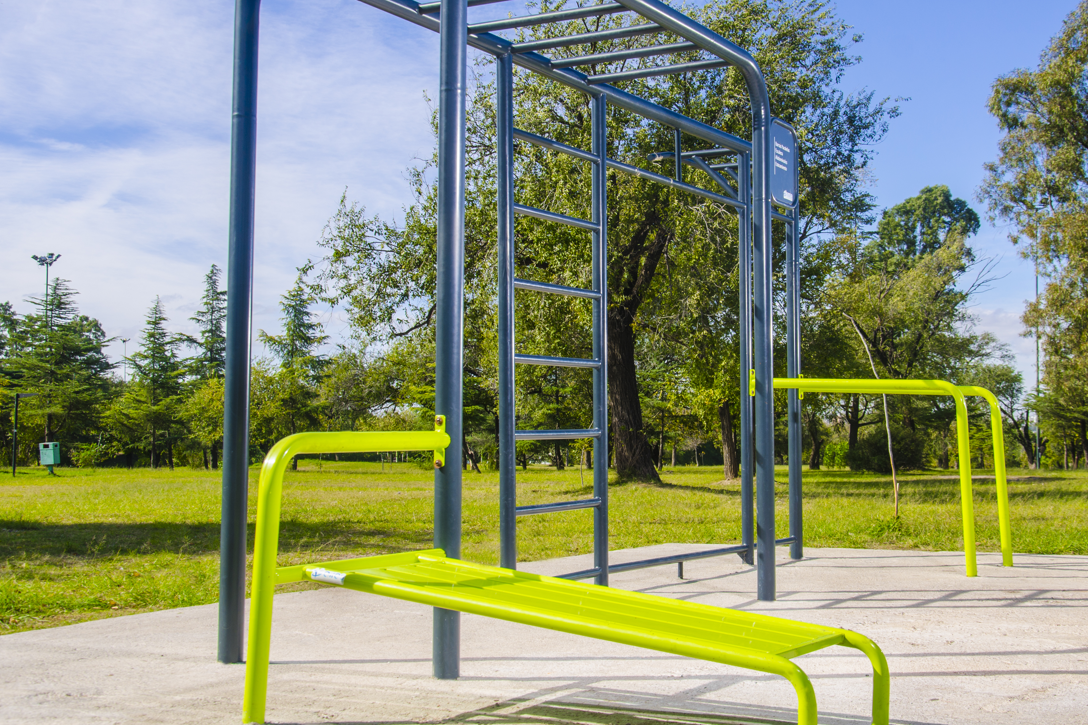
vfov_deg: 28.3
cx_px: 626
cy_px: 335
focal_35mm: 48
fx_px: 1439
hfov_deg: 41.3
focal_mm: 25
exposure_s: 1/250
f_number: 8
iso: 100
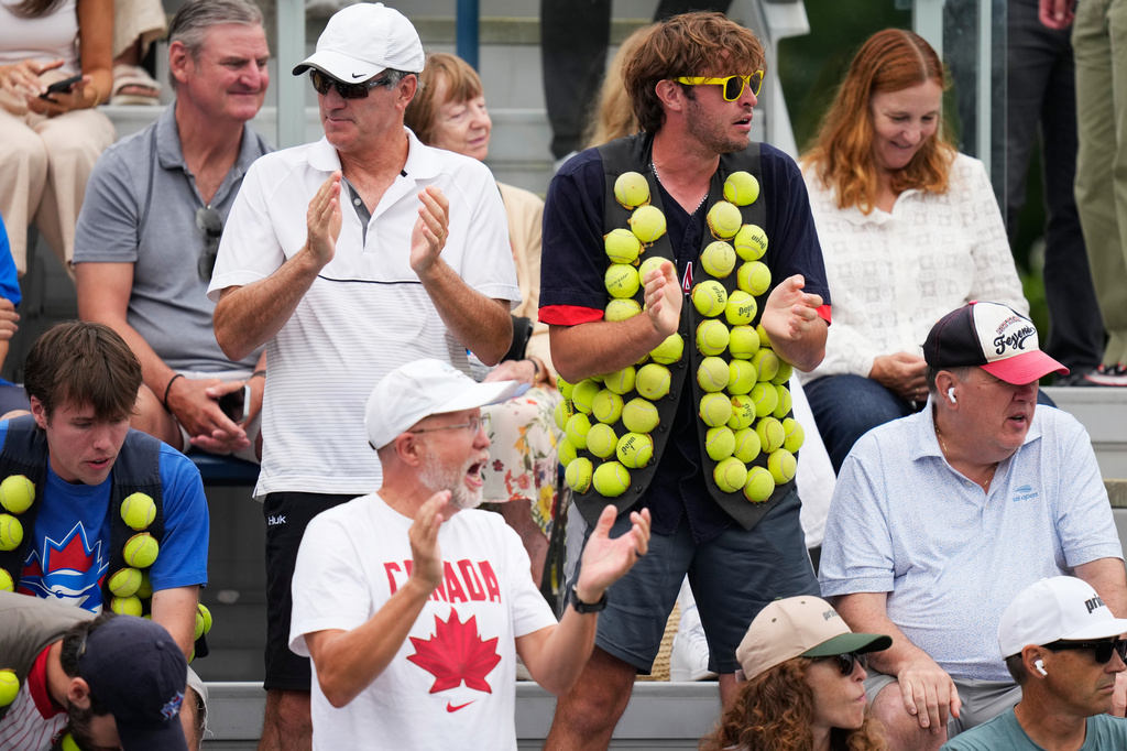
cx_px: 564
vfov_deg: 3.4
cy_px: 376
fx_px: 12517
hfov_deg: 5.2
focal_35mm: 400
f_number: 2.8
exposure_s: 1/3200
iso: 800
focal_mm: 400
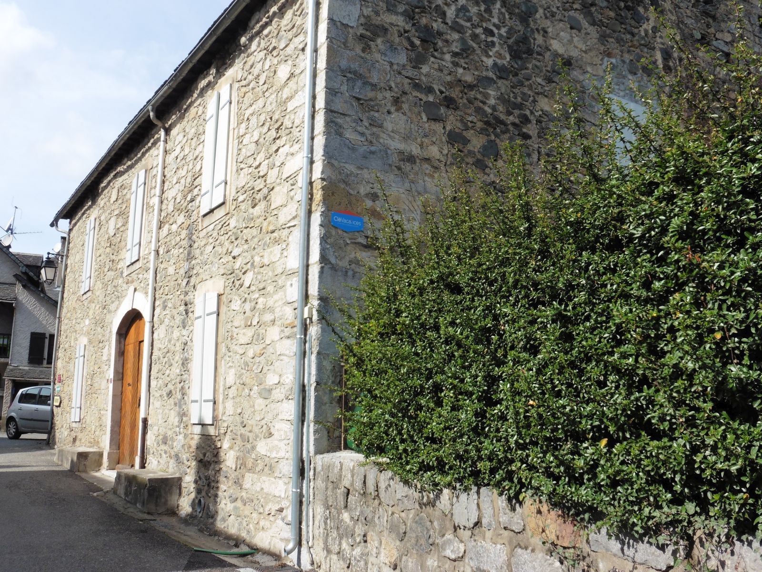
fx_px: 748
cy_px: 286
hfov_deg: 54.0
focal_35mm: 34
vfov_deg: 41.8
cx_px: 381
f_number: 5
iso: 100
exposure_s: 1/640
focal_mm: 6.1
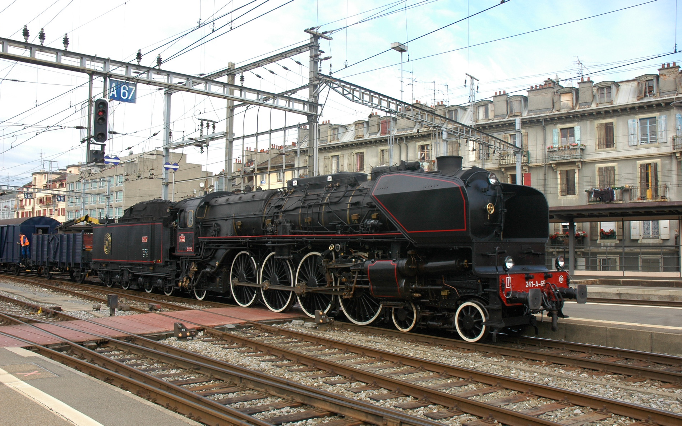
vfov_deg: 37.3
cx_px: 342
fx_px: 632
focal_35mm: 34
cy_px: 210
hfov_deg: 56.7
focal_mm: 22
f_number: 8
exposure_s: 1/250
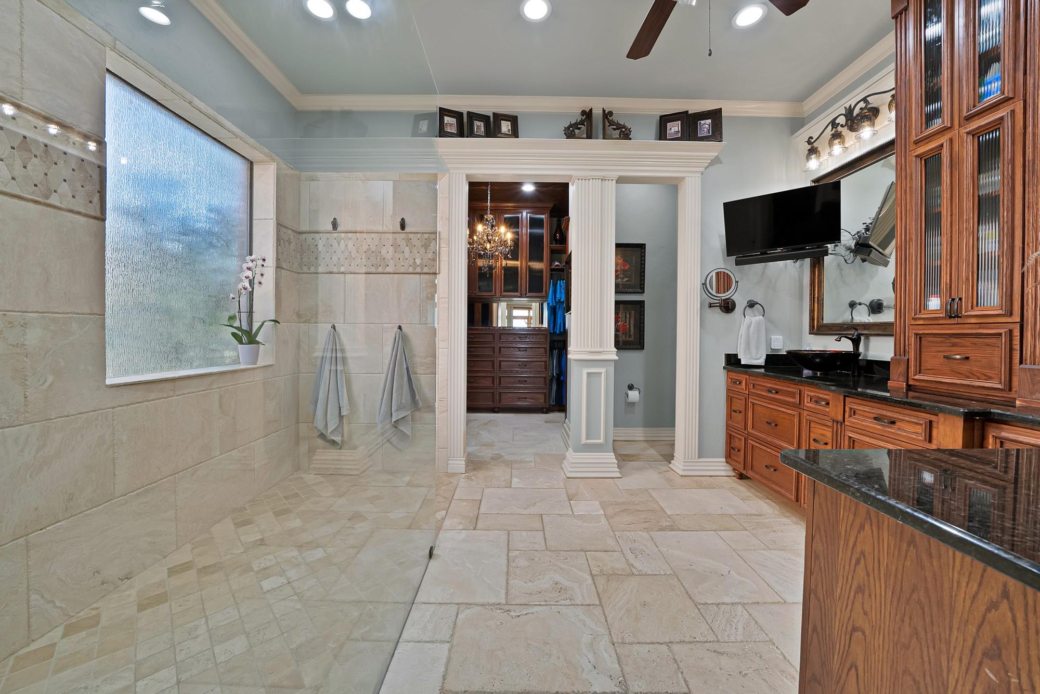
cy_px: 347
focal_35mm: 12
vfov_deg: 90.1
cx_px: 520
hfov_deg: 112.6
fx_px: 347
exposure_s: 1/8
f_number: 9
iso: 640
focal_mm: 12
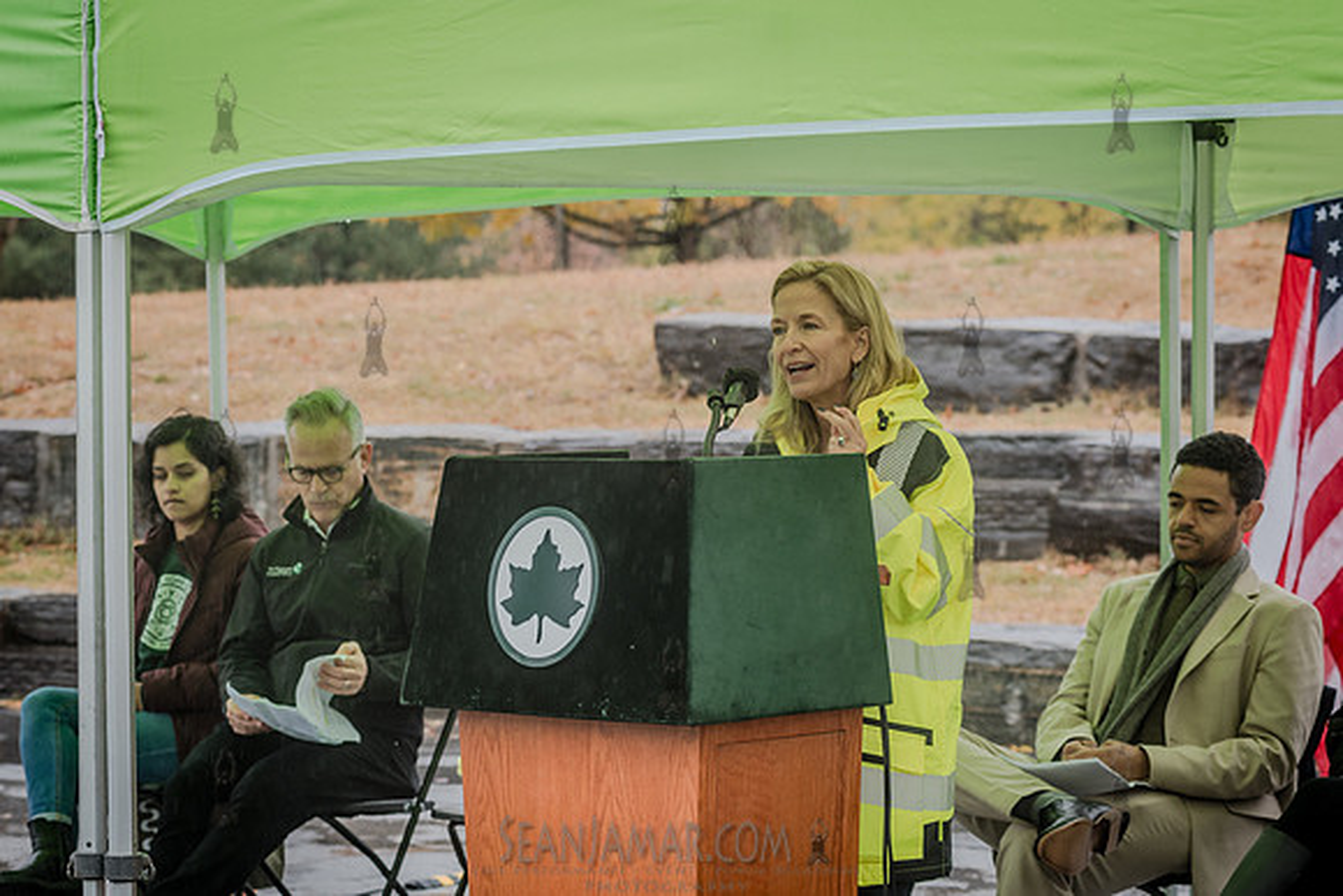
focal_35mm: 115
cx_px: 587
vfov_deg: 11.9
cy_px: 419
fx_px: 4300
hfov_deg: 17.7
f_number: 5.6
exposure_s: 1/250
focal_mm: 100
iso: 640
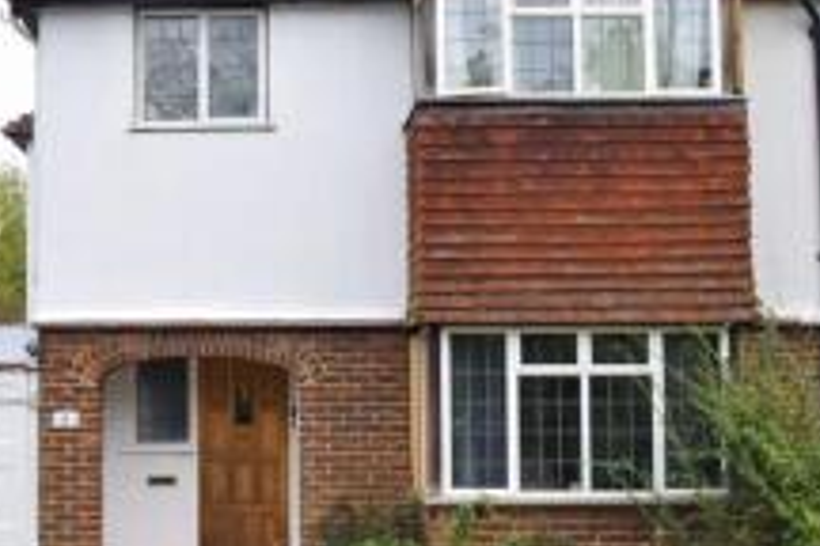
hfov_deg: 57.1
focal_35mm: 33
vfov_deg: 39.6
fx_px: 752
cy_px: 195
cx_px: 448
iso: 400
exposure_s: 1/250
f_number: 8
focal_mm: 10
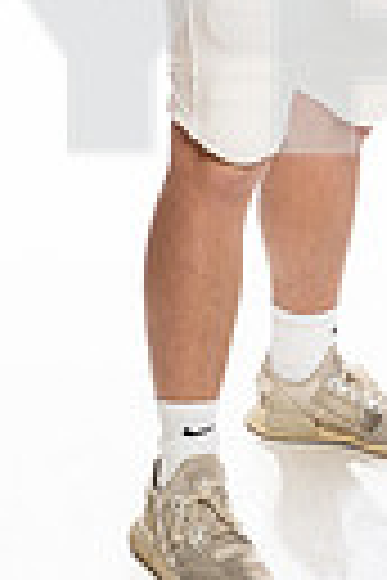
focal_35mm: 174
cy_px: -297
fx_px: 2806
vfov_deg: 11.3
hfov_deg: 7.9
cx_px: 230
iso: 800
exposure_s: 1/250
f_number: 8
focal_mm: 50
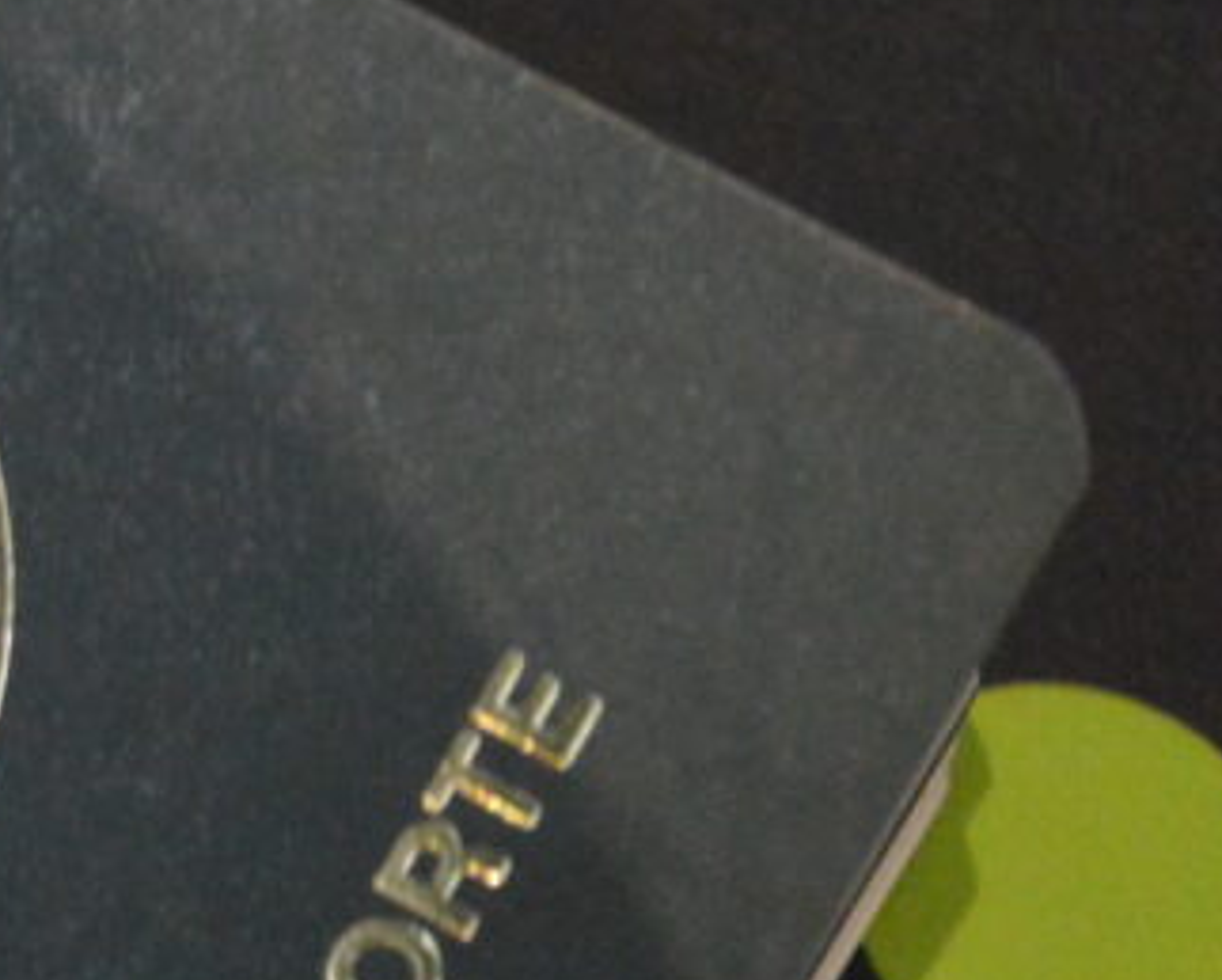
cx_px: -600
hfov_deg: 10.4
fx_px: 6478
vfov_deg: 8.6
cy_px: 443
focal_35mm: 179
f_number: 5.3
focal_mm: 40
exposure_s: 1/20
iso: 6400
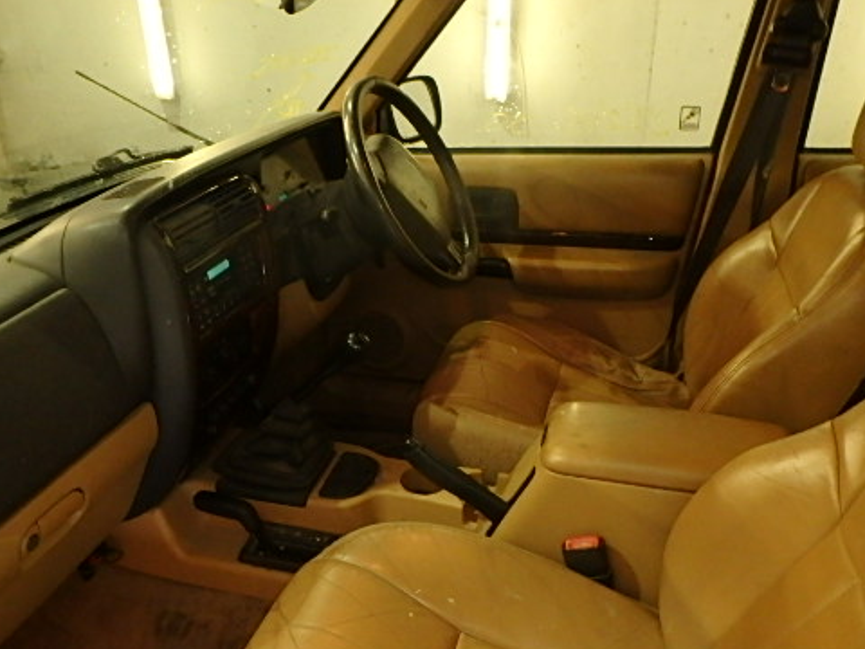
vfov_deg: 43.9
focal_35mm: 32
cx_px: 432
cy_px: 400
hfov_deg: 56.8
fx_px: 800
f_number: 3.9
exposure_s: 1/13
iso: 800
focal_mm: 4.2
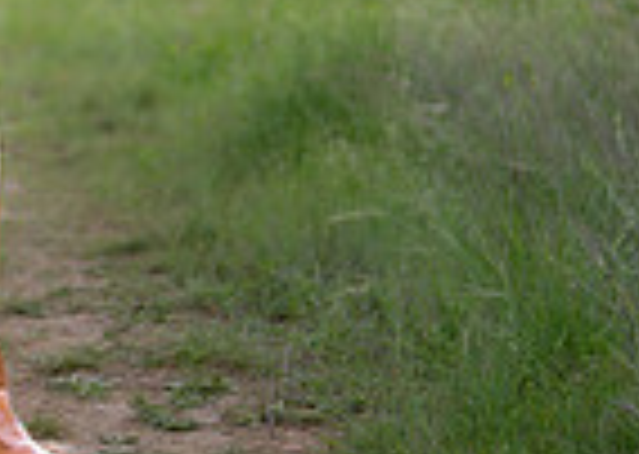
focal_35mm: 270
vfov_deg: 5.3
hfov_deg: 7.4
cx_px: -273
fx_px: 4893
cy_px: -238
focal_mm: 50
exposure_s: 1/1250
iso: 320
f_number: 1.2
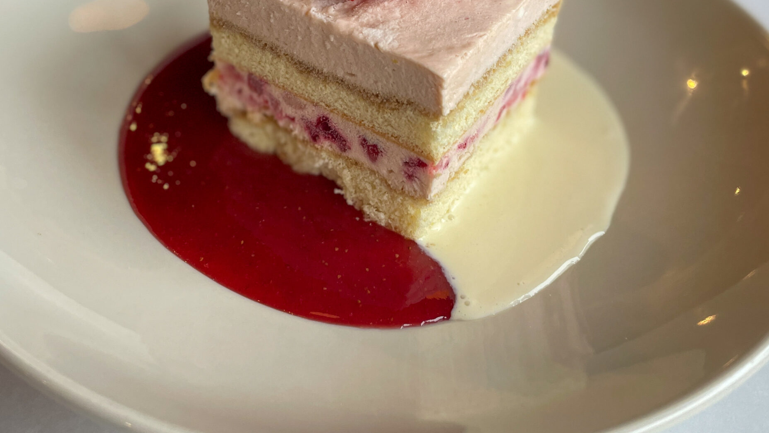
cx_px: 378
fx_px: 795
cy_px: 61
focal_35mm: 39
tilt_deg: -34.7
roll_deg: -3.2
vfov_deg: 29.4
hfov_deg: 51.6
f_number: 1.6
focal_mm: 4.2
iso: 125
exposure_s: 1/120
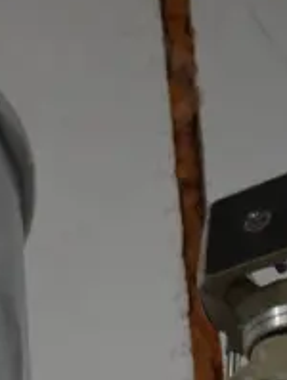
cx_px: -267
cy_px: 651
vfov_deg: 12.6
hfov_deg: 9.7
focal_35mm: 144
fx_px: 1587
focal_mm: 14
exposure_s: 1/60
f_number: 3.5
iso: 250
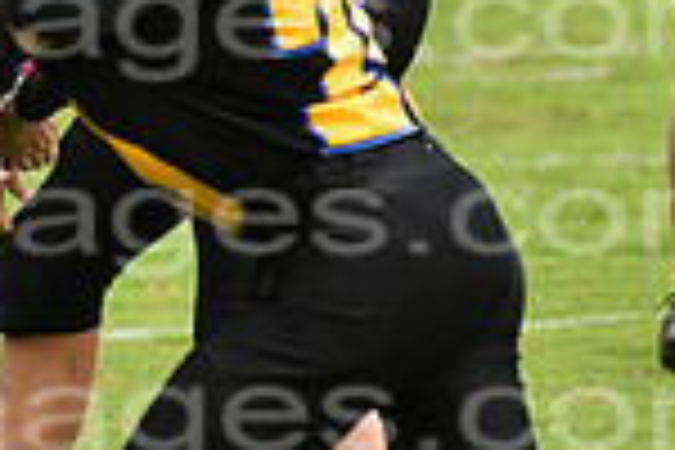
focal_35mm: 814
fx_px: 15261
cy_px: 124
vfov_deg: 1.7
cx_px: -238
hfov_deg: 2.5
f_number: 3.5
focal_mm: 140
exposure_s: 1/2000
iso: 800
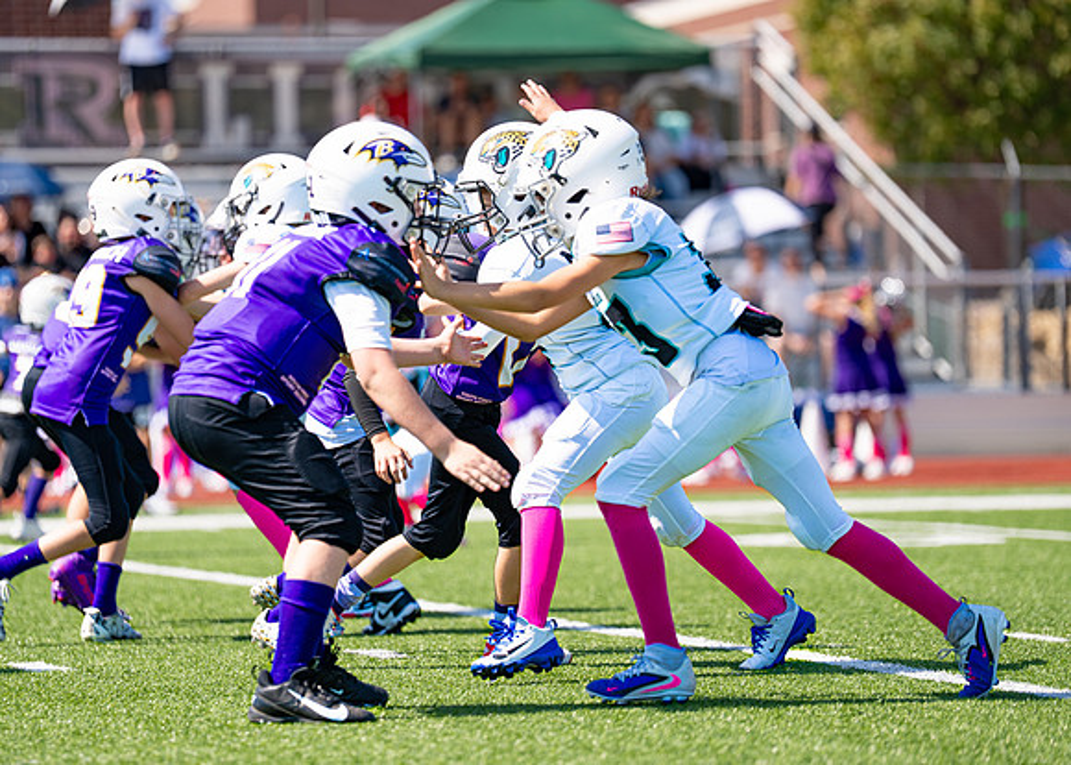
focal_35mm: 192
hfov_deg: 10.5
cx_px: 511
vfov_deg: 7.5
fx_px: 5834
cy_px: 356
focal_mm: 162
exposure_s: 1/2000
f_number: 2.8
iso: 100
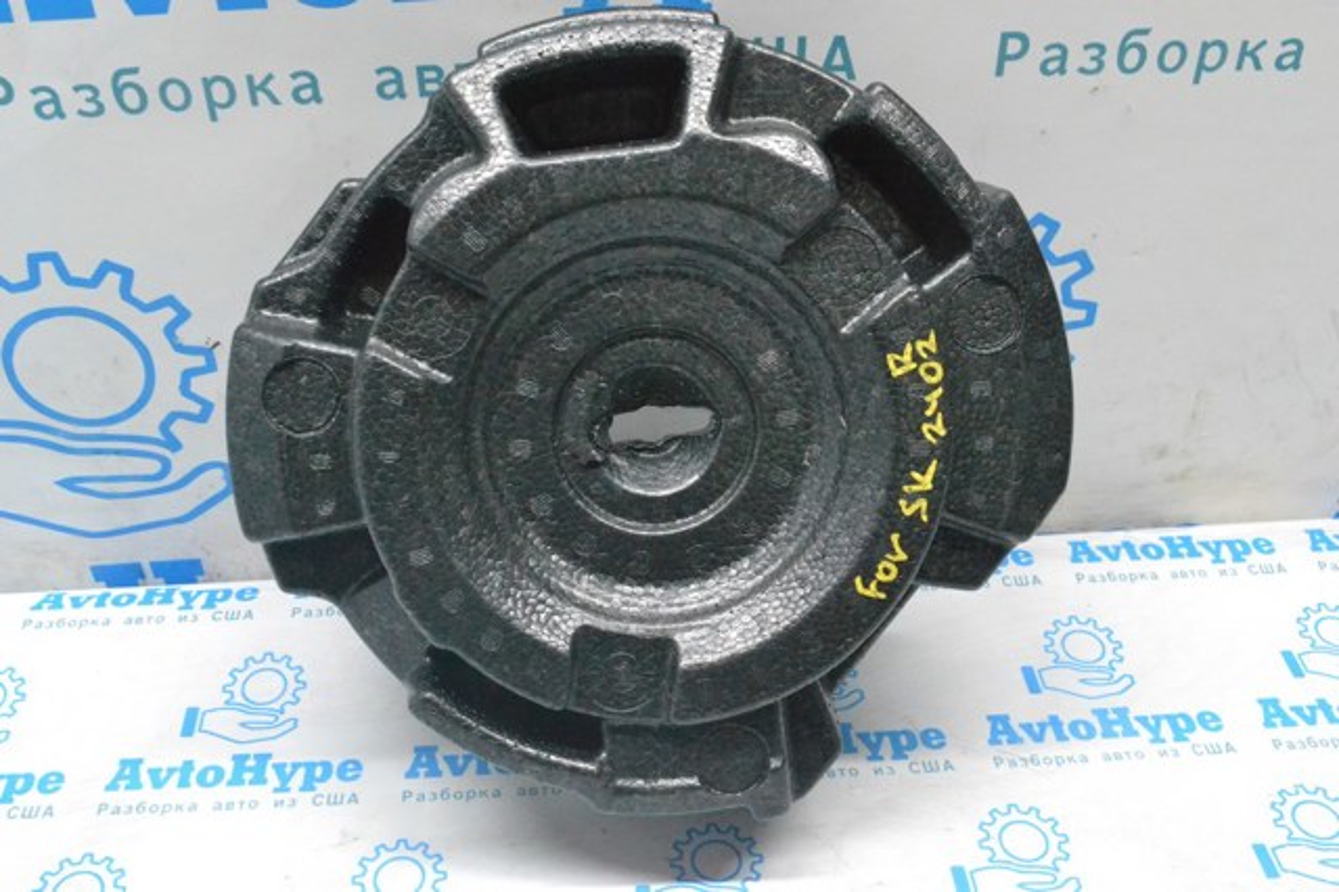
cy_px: 446
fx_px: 1338
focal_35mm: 36
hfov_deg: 53.2
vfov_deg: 36.8
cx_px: 670
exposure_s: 1/160
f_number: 9
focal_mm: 24
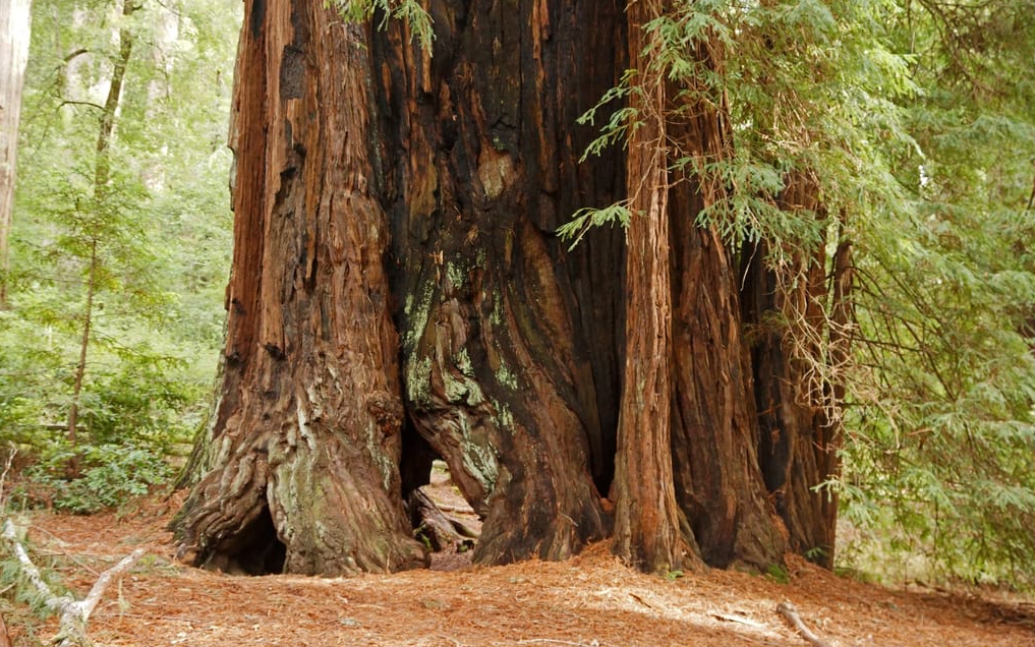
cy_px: 308
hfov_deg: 49.3
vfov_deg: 32.0
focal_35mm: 40
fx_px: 1128
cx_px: 516
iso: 800
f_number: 3.2
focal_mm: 26
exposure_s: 1/60
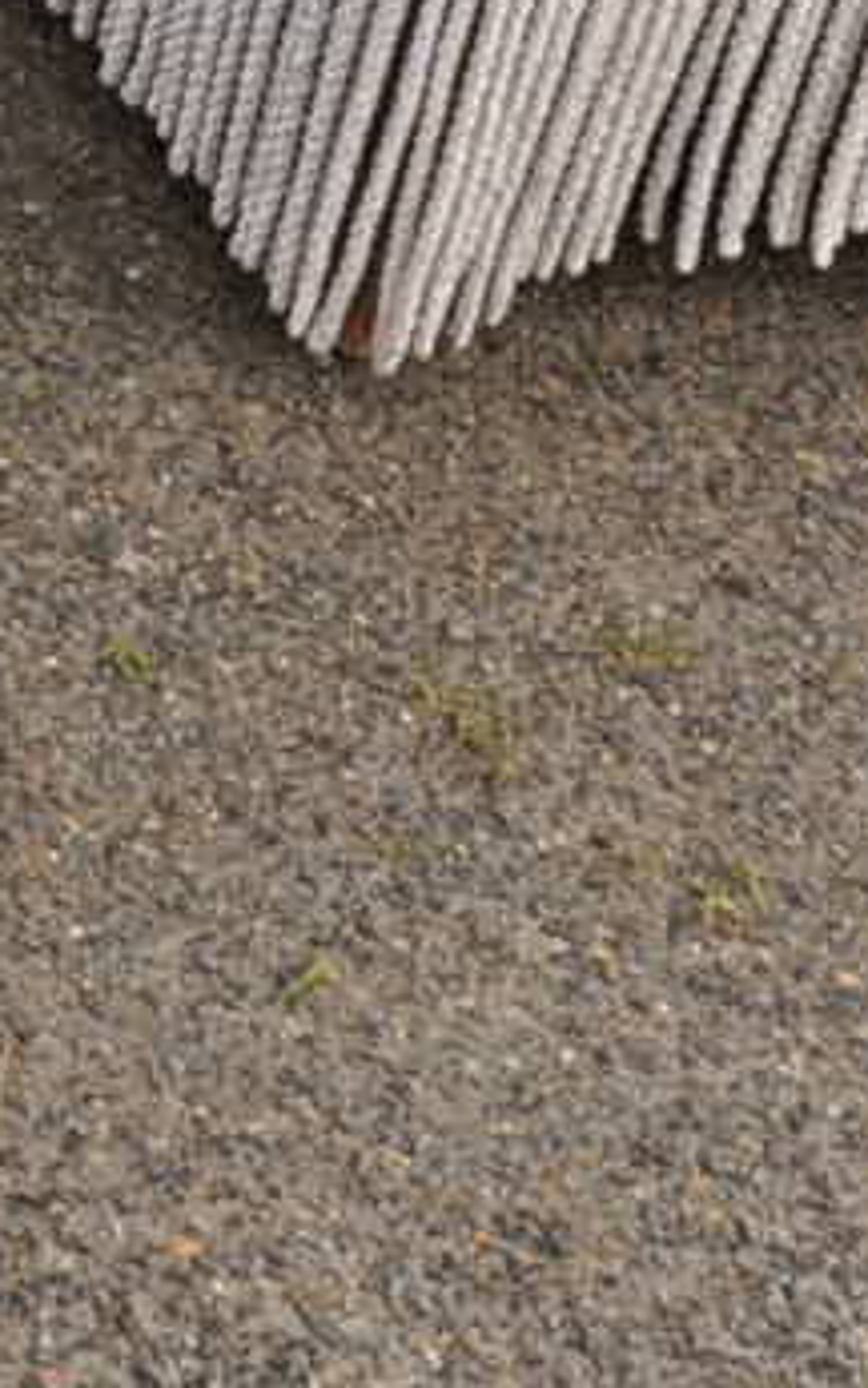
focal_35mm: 199
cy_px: -700
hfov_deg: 6.2
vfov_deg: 10.2
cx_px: -1390
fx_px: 7529
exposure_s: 1/180
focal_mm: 21
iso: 320
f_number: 6.7
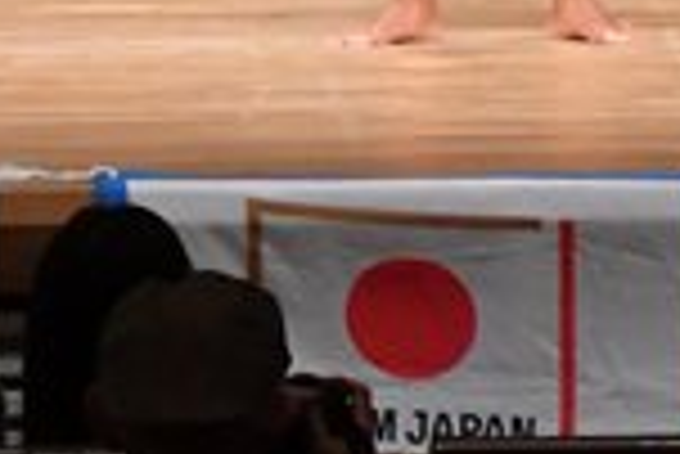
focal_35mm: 754
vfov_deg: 1.8
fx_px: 14256
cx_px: 1583
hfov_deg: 2.7
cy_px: -656
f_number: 5.6
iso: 5000
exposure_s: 1/400
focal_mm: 98
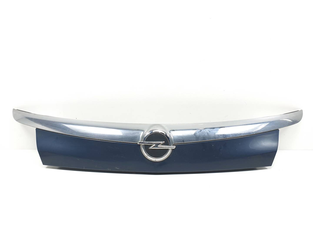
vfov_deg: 53.1
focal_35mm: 26
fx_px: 235
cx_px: 156
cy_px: 118
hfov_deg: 67.3
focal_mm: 4.3
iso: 50
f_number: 2.4
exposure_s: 1/151
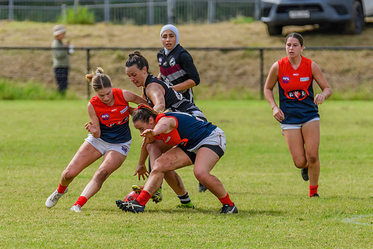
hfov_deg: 2.6
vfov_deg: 1.8
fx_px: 8148
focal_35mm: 786
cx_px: 158
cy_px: 179
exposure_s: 1/2000
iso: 800
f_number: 6
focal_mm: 360
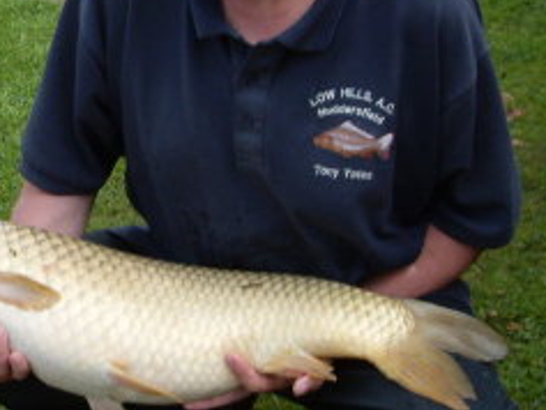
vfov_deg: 18.4
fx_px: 1262
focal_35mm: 80
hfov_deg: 24.0
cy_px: 170
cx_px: 101
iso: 80
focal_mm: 6.3
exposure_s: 1/60
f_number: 7
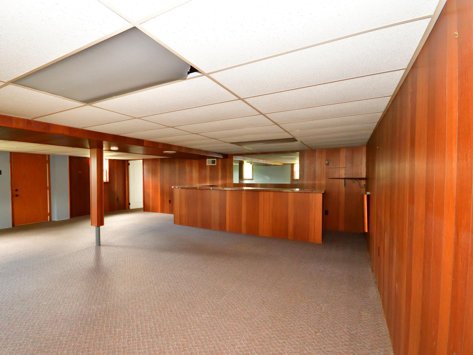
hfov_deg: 90.1
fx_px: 232
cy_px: 183
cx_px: 195
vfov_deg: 74.7
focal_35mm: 17
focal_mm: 10
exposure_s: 1/60
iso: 3200
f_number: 5
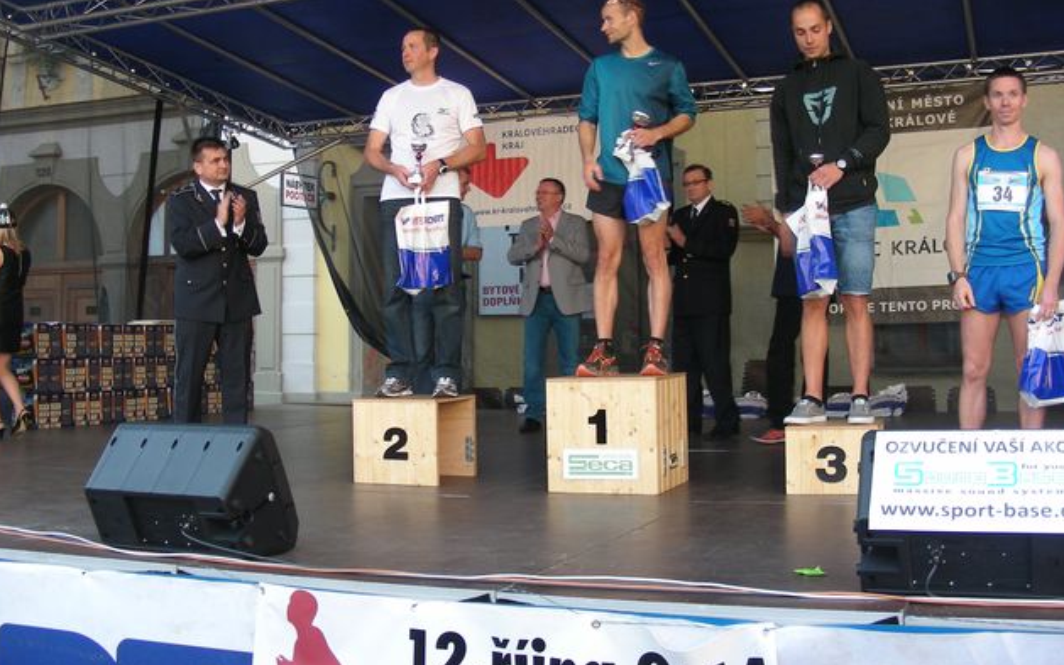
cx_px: 526
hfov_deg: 48.2
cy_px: 267
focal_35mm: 41
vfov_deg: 31.2
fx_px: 1189
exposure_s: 1/47.3
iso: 50
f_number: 3.5
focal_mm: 6.3
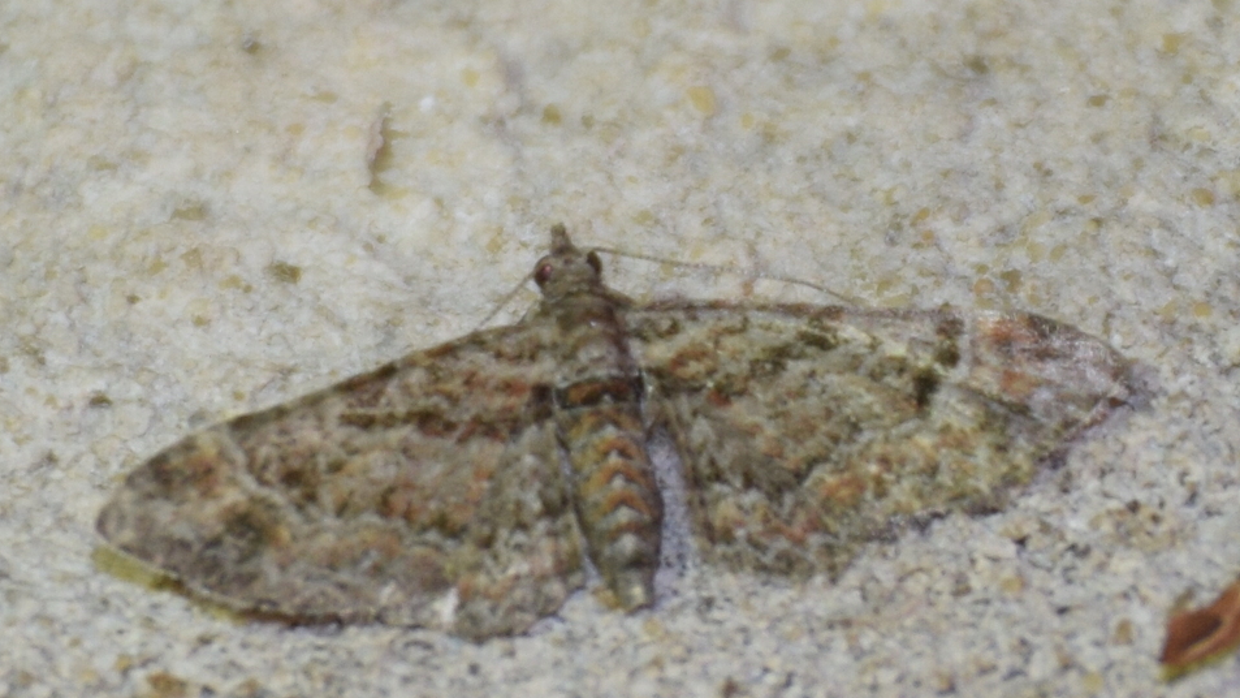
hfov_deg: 9.8
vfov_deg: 5.5
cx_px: 621
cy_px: 389
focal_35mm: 221
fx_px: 7266
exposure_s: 1/60
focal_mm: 140
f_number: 5.6
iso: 320
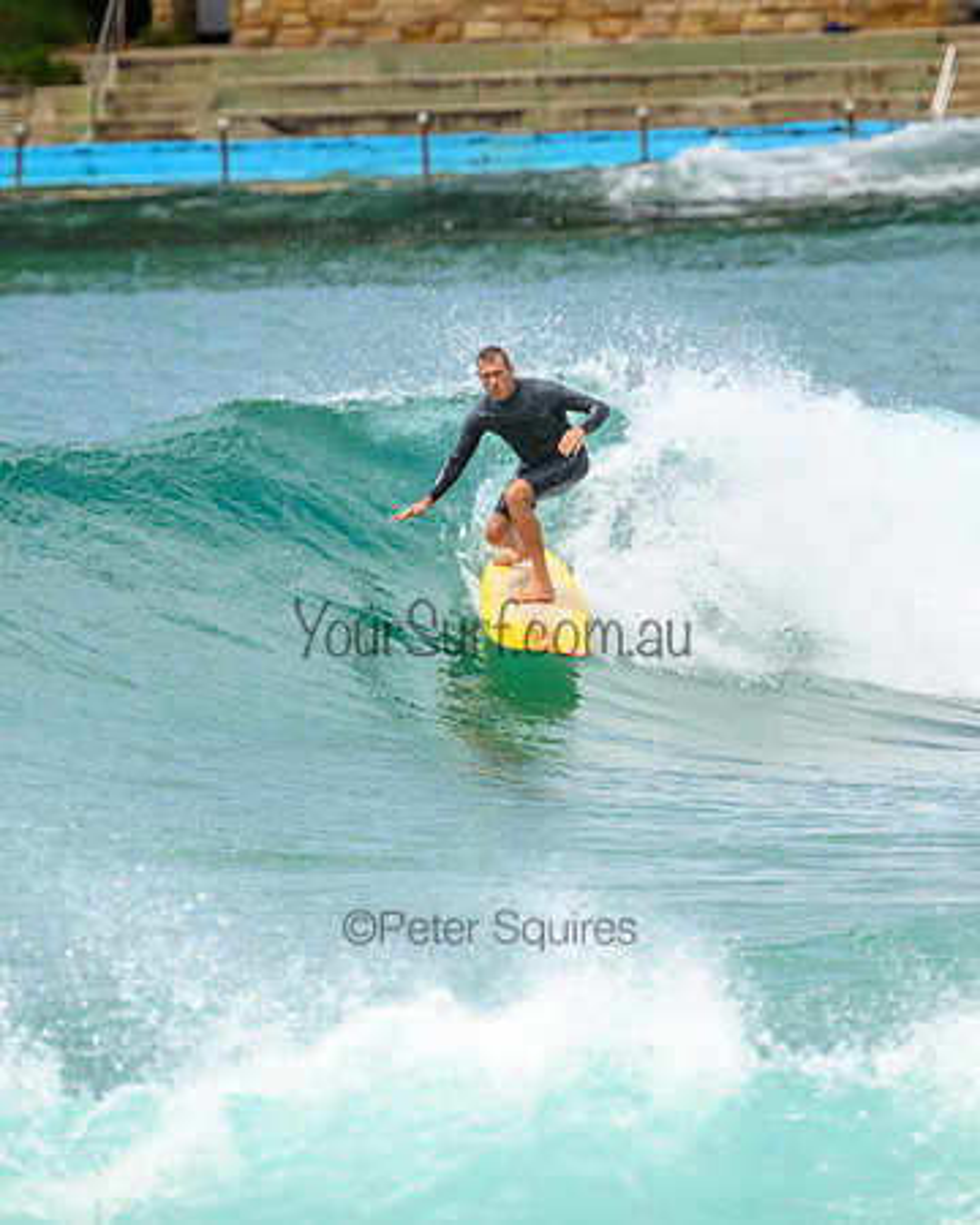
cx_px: 608
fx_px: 40830
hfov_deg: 1.4
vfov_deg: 1.7
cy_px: 612
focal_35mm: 1126
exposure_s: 1/3200
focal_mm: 800
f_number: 11
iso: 1800
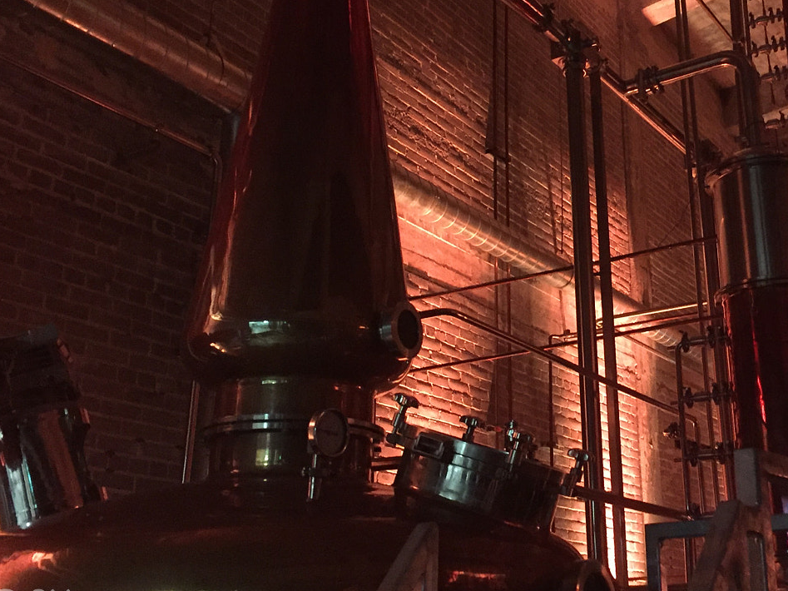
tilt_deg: +20.3
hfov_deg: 38.4
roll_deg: +0.7
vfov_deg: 29.5
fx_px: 1115
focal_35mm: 49
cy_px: 218
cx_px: 529
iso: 320
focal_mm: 4.15
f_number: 2.2
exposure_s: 1/15
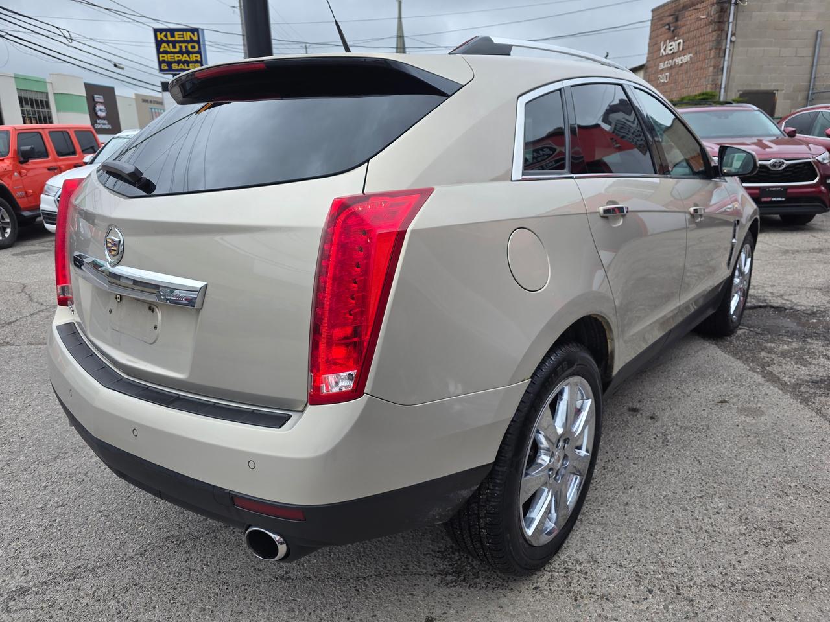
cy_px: 311
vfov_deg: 58.9
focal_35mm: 23
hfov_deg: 73.9
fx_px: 551
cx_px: 415
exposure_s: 1/950
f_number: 1.7
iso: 40
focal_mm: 6.3
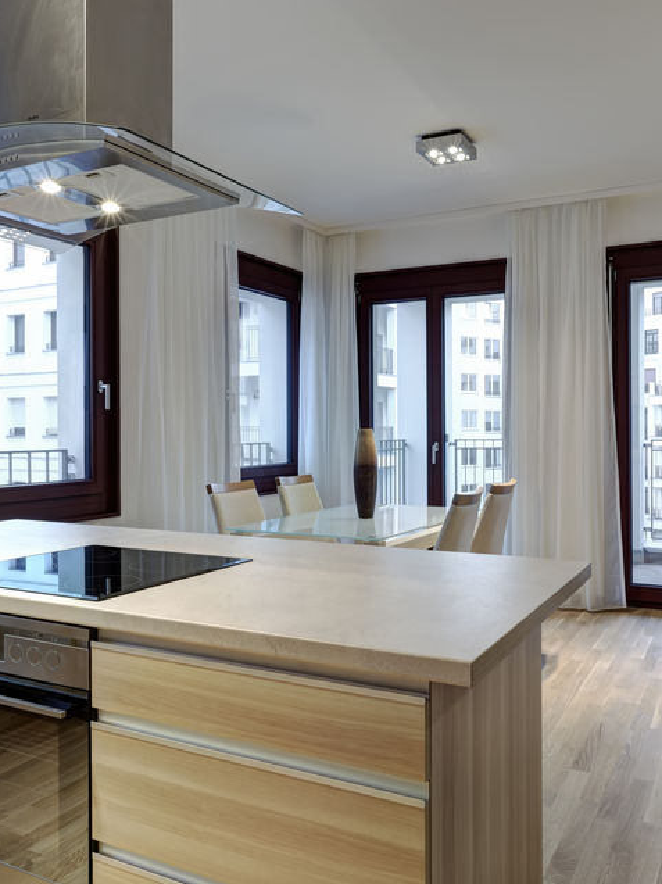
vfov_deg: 61.7
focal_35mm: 29
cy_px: 441
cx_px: 375
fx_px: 740
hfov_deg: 48.1
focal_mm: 20
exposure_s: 2
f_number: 16
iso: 160
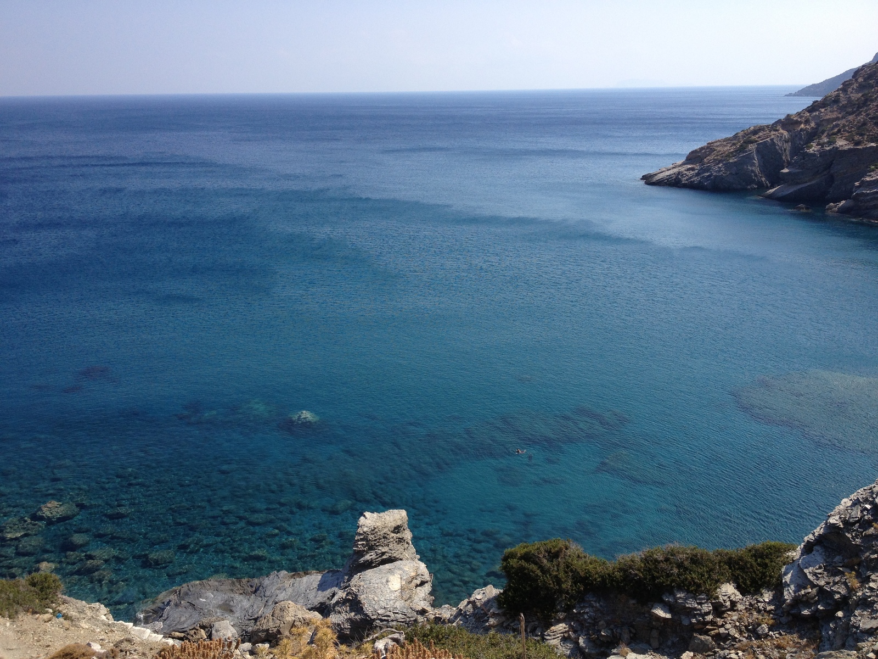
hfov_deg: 52.6
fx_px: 888
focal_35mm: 35
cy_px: 330
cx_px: 439
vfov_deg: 40.7
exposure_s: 1/1842
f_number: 2.4
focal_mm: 4.28
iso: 50
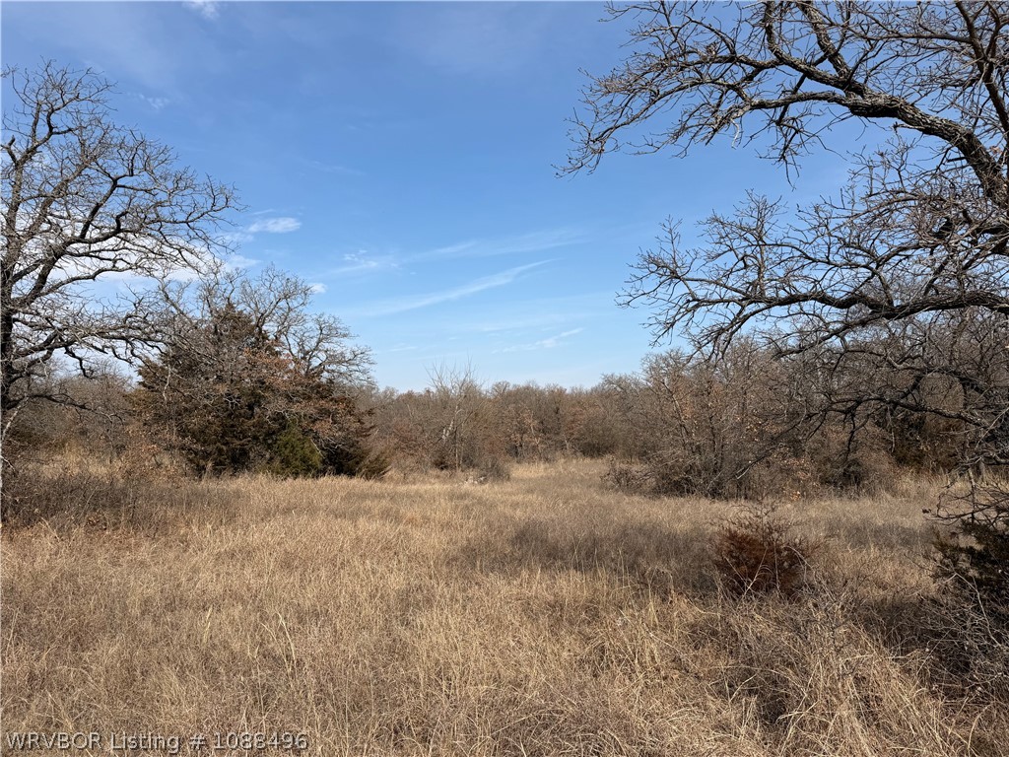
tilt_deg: +3.1
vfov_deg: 56.8
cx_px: 504
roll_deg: +2.1
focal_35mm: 24
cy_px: 378
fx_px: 700
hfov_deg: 71.6
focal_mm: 6.76
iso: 80
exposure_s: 1/5319
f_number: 1.78
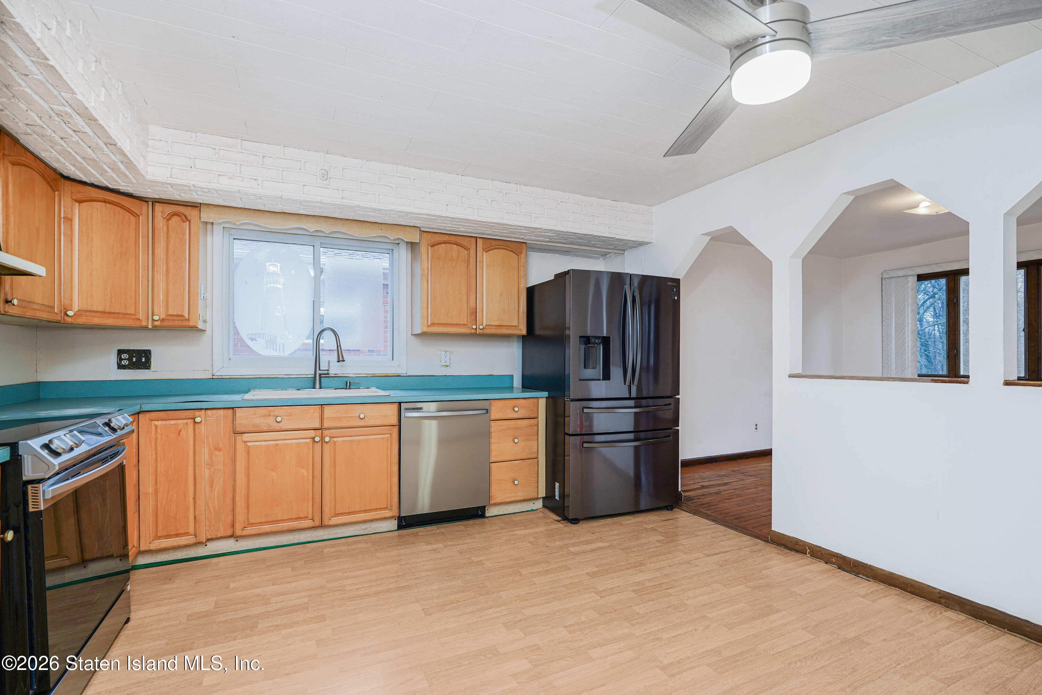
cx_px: 521
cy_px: 348
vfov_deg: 73.7
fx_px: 463
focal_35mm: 16
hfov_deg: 96.7
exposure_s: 1/25
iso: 50
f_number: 4
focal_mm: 16
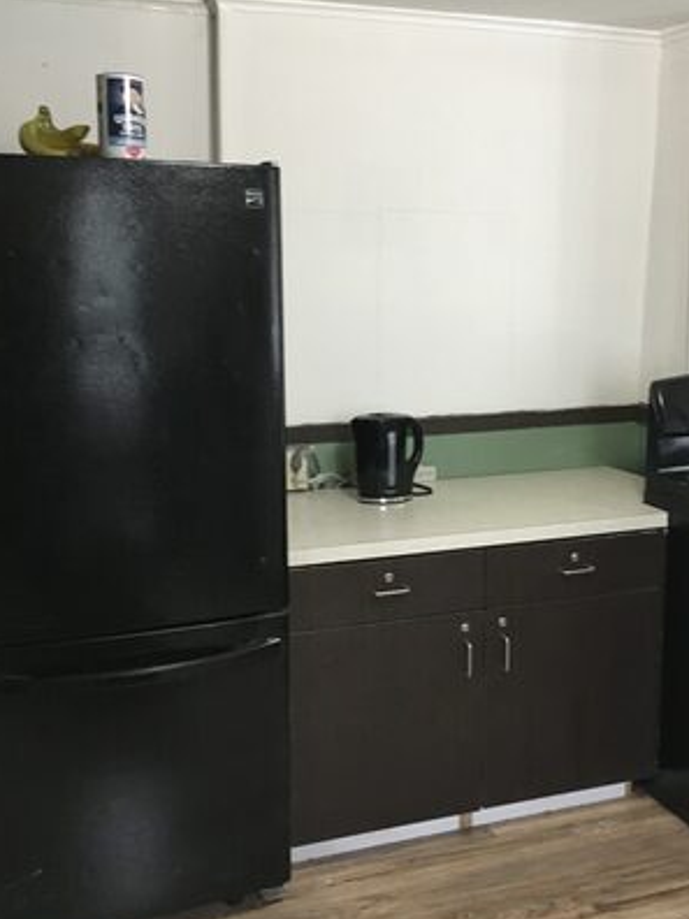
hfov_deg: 36.8
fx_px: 1035
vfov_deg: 47.9
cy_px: 451
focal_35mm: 39
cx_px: 376
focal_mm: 4.15
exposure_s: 1/24
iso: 200
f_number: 2.2
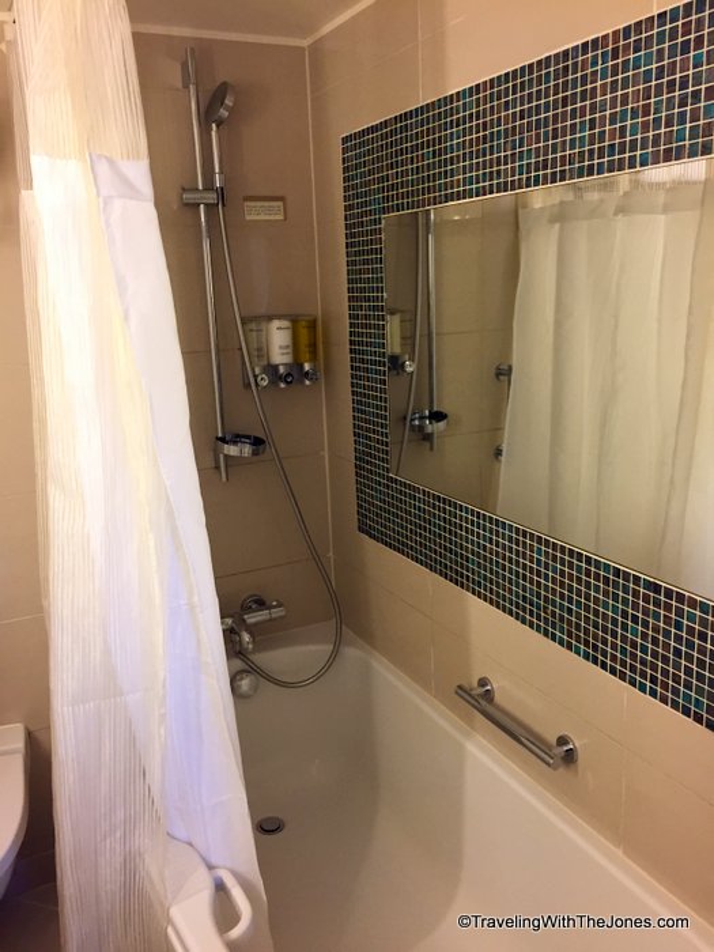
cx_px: 357
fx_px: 798
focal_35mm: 29
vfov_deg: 61.7
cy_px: 476
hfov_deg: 48.2
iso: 64
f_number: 2.2
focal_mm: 4.15
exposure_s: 1/33
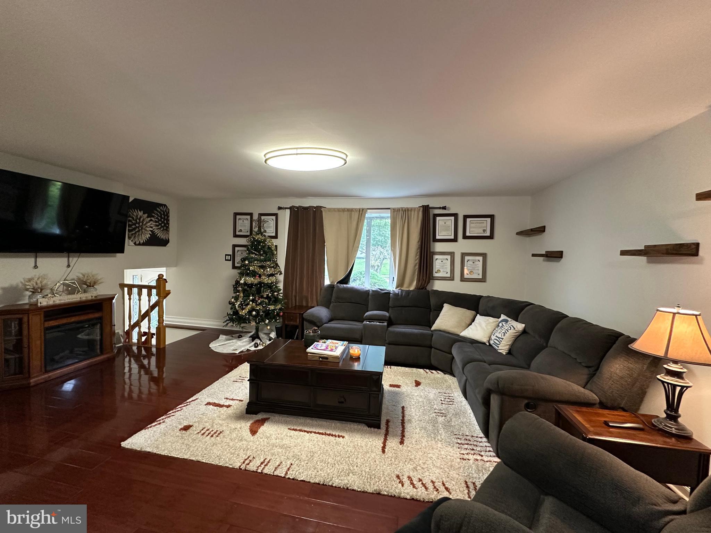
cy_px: 266
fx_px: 288
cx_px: 356
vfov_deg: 85.7
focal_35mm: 14
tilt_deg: -2.0
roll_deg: -2.9
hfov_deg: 102.1
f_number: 2.2
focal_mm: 2.22
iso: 400
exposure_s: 1/60
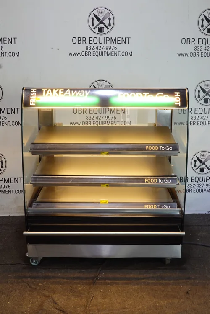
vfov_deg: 48.5
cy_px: 157
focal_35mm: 40
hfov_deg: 33.4
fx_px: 350
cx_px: 105
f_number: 5
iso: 100
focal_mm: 14.99
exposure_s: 1/6
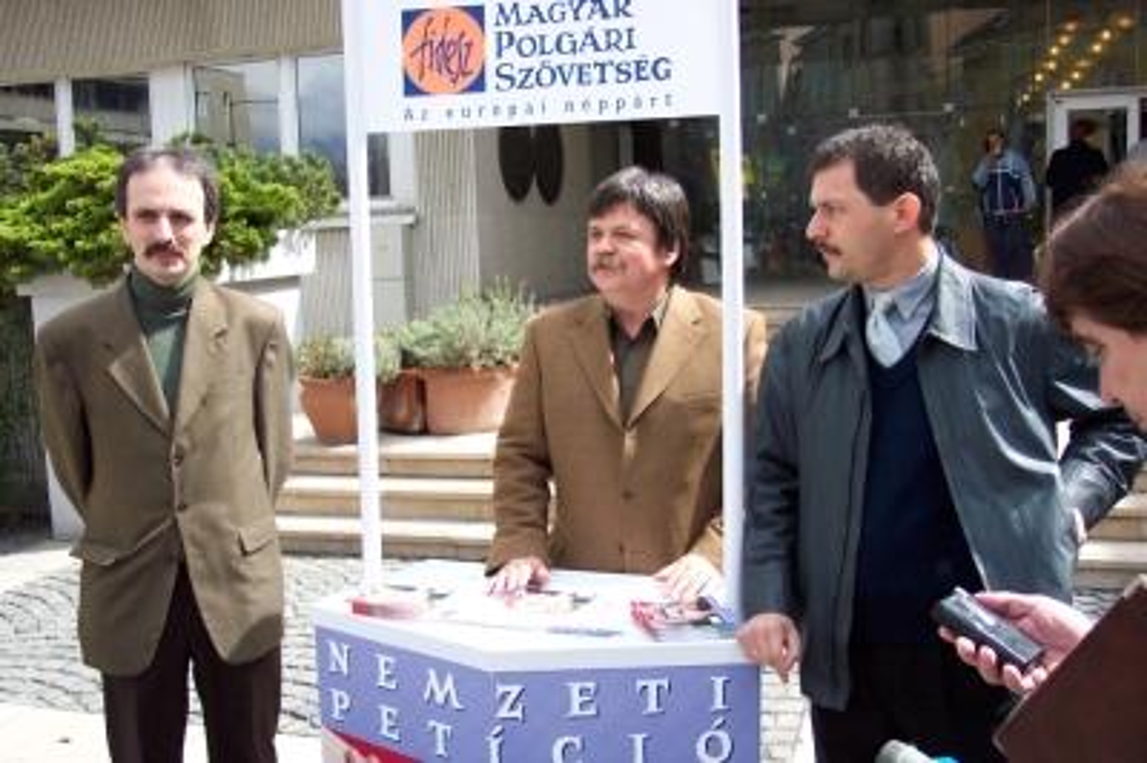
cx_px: 574
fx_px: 1210
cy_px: 382
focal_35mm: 38
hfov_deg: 50.7
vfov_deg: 35.0
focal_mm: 8
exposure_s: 1/700
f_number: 2.8
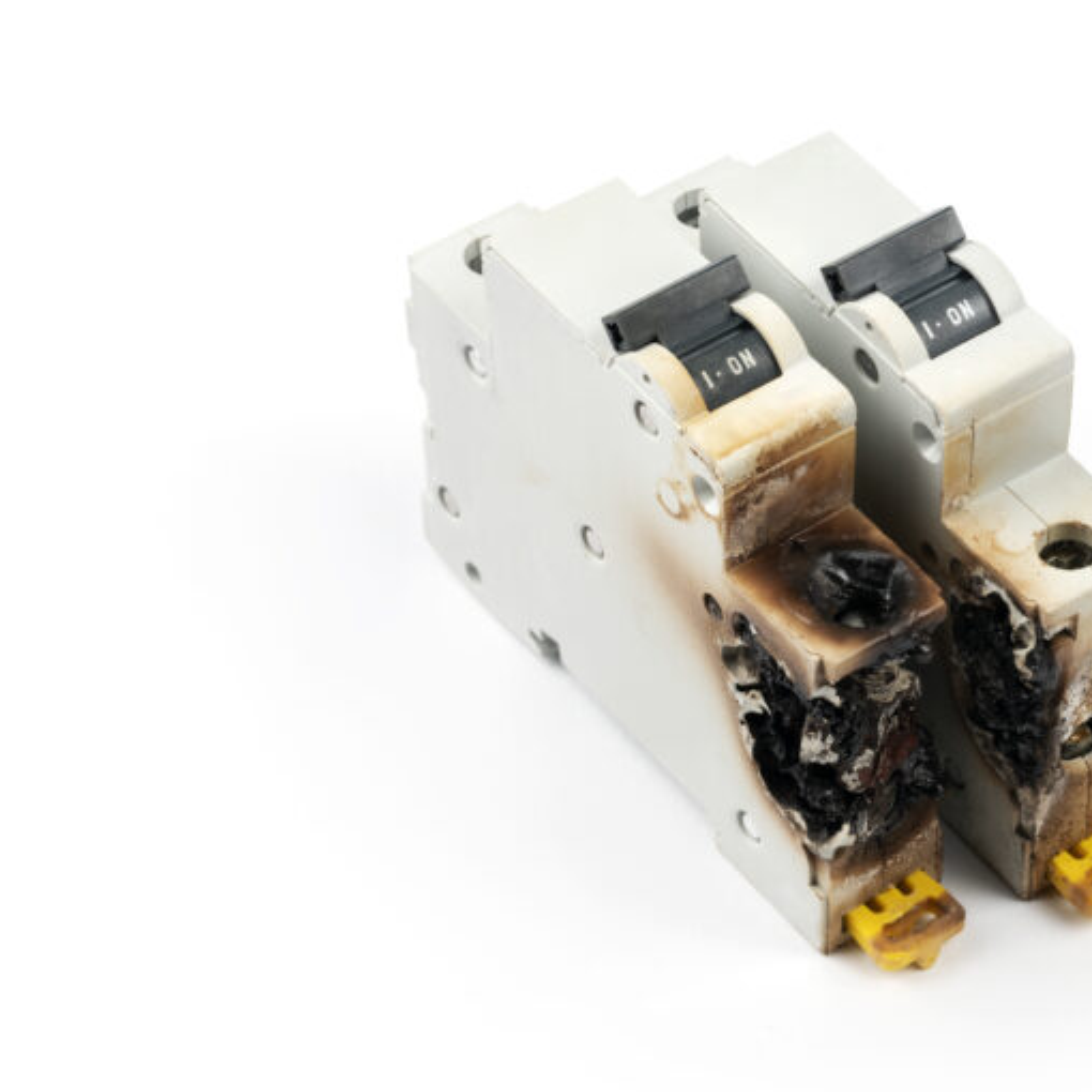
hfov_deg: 18.0
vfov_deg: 18.1
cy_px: 546
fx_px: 3426
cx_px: 807
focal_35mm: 96
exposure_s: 1/160
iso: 100
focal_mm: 50
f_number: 16
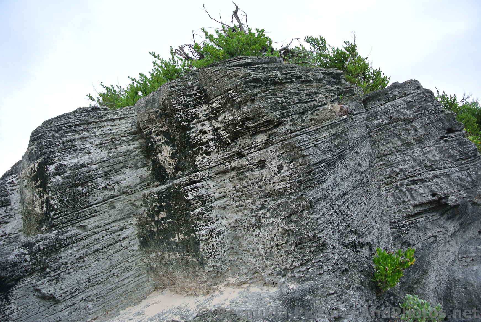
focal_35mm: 27
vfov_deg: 48.0
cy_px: 161
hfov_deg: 67.3
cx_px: 240
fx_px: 361
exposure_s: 1/250
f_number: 4
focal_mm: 10
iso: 100
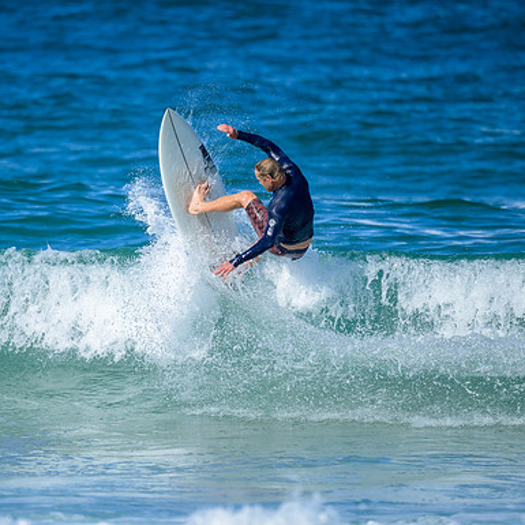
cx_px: 220
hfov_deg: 1.7
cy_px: 262
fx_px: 17588
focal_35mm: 1025
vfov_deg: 1.7
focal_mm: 800
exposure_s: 1/2500
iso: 400
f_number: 6.3
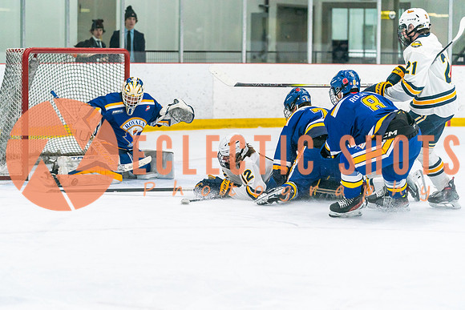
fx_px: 1500
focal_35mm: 116
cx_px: 198
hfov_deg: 17.6
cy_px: 178
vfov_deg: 11.8
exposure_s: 1/1250
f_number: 2.8
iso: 3200
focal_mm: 101
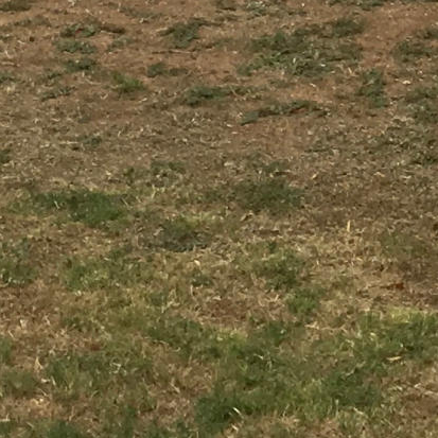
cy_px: -725
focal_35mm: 186
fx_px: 2663
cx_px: 360
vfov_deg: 8.4
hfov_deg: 9.4
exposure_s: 1/1183
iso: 25
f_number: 2.2
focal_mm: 4.15
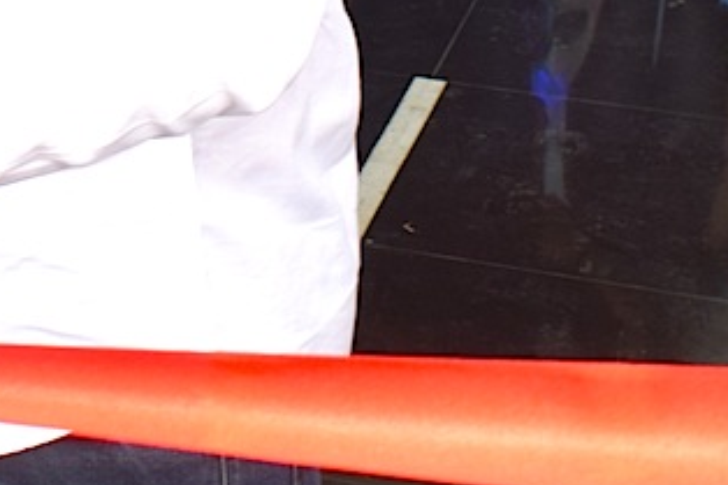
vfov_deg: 9.9
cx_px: -148
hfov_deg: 15.3
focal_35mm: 129
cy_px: -476
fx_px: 2607
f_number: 5
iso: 400
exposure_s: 1/80
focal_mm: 18
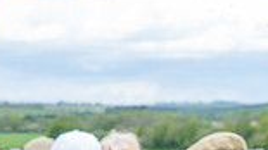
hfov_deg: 12.3
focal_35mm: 169
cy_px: 295
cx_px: -84
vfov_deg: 6.9
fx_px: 1200
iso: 200
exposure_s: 1/400
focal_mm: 37
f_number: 5
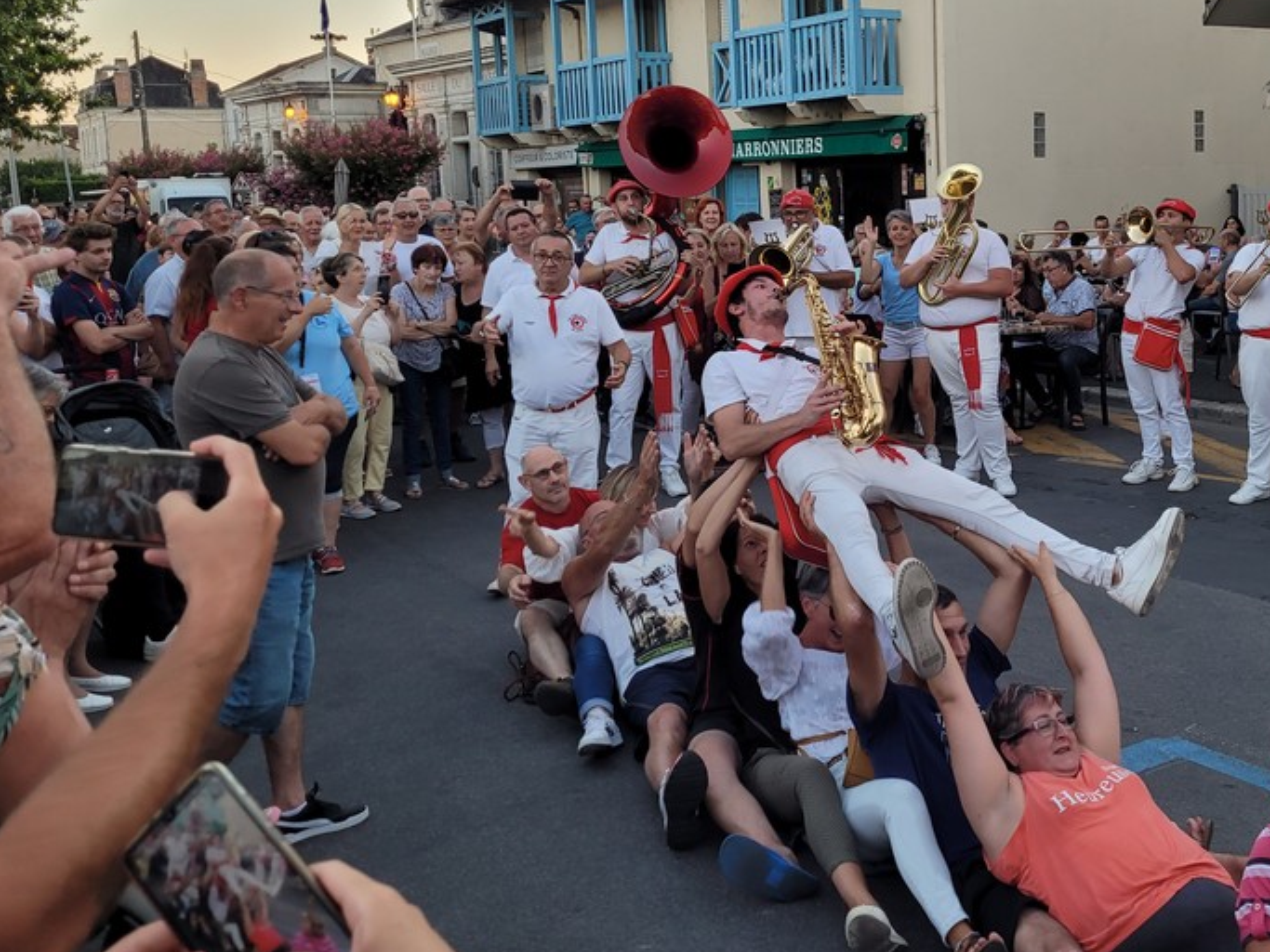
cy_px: 340
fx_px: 1431
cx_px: 874
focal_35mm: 39
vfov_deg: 36.5
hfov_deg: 46.9
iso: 50
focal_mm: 5.4
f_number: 1.8
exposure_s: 1/100
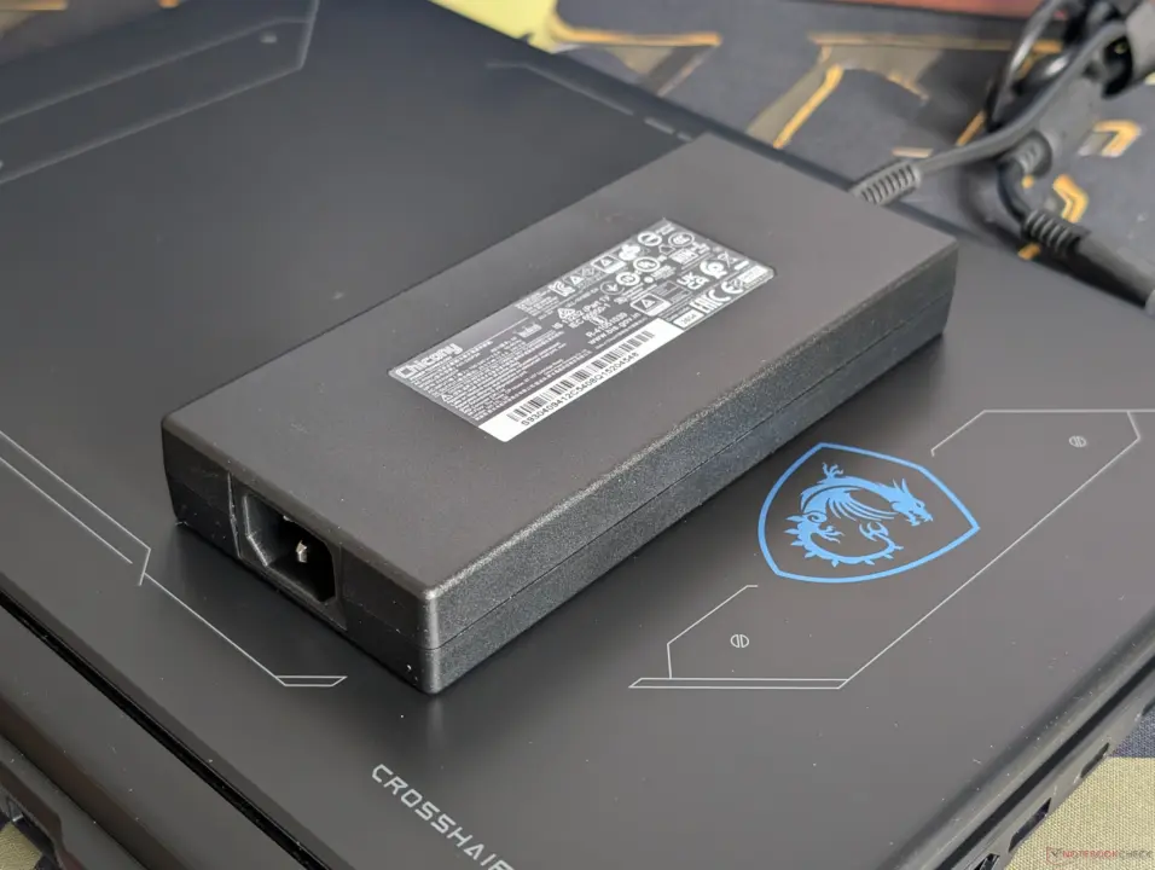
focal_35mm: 49
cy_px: 435
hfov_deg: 38.9
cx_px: 578
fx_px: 1637
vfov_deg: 29.8
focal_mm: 6.9
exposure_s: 1/58.7
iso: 111
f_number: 1.68
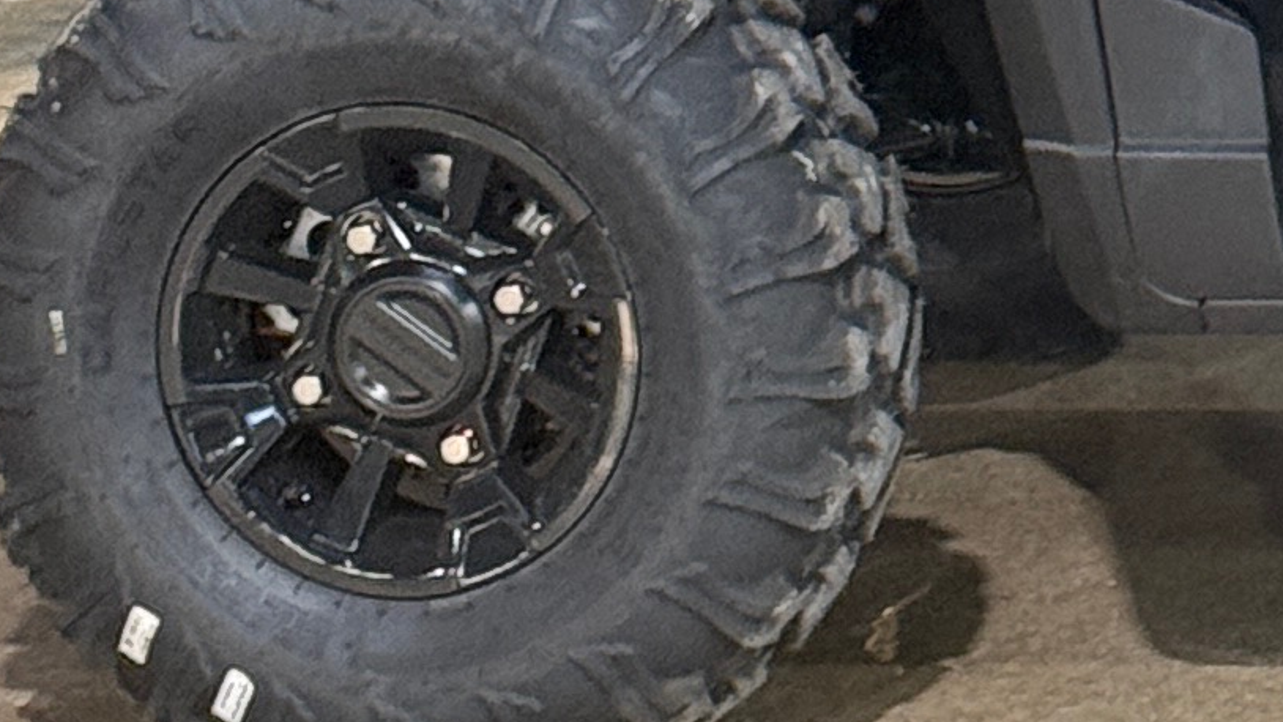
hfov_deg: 8.1
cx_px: 2137
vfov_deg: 4.6
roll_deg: +1.5
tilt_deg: -2.7
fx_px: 8812
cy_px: -984
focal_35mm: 259
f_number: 1.78
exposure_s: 1/60
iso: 250
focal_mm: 6.76
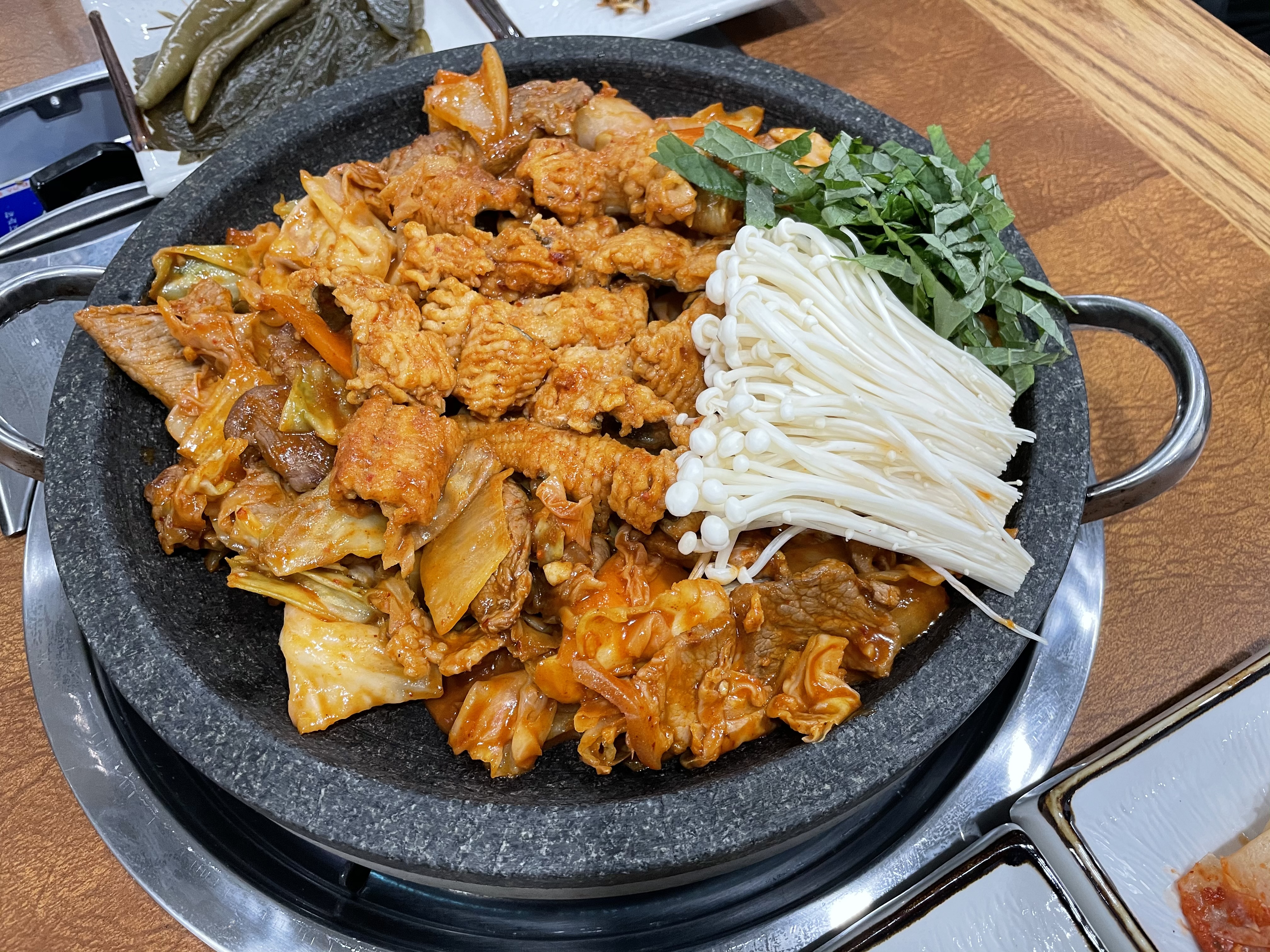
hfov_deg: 67.3
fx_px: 954
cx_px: 635
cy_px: 476
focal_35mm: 26
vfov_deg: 53.1
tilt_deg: -58.5
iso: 200
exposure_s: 1/60
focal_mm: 4.2
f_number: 1.6
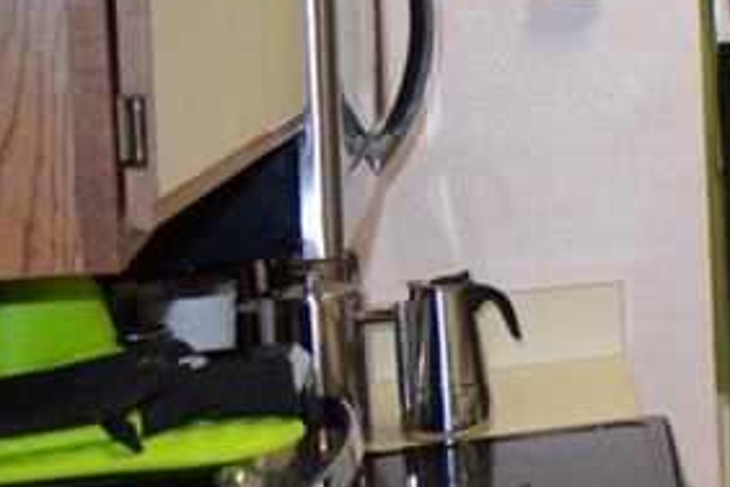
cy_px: 23
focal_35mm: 102
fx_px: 2068
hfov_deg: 13.7
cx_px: 1794
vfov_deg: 13.3
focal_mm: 12
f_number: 4.8
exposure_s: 1/60
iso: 1250
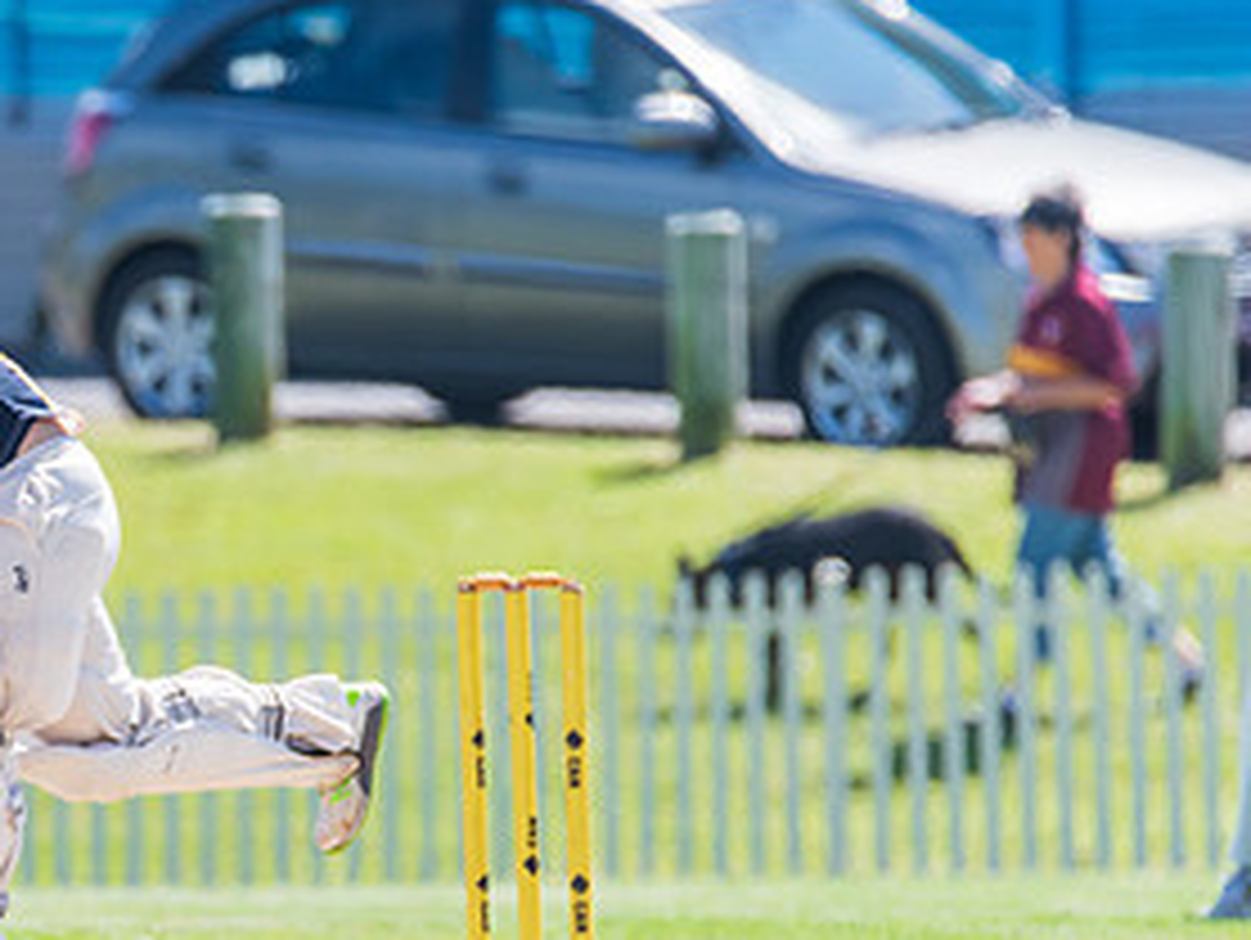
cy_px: 725
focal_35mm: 1418
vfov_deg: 1.1
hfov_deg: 1.4
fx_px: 51290
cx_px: -54
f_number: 6.3
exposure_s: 1/1250
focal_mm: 600
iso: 400
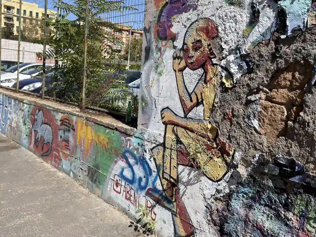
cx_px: 158
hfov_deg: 52.6
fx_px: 320
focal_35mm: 35
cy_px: 118
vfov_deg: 40.7
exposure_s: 1/3311
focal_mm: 6.76
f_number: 1.78
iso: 64
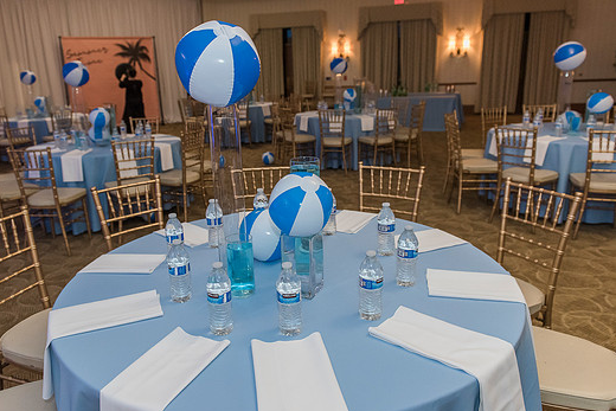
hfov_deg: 65.3
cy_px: 190
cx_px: 278
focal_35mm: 28
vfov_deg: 46.4
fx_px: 479
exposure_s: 1/80
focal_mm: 24
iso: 2500
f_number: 3.5
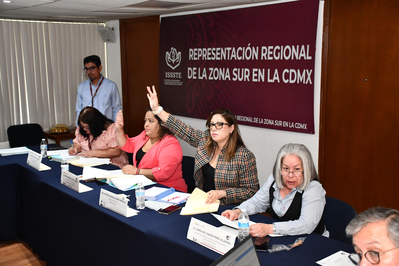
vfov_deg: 33.4
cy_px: 133
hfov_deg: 48.5
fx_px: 443
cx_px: 200
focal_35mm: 40
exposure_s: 1/60
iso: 2000
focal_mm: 27
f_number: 4
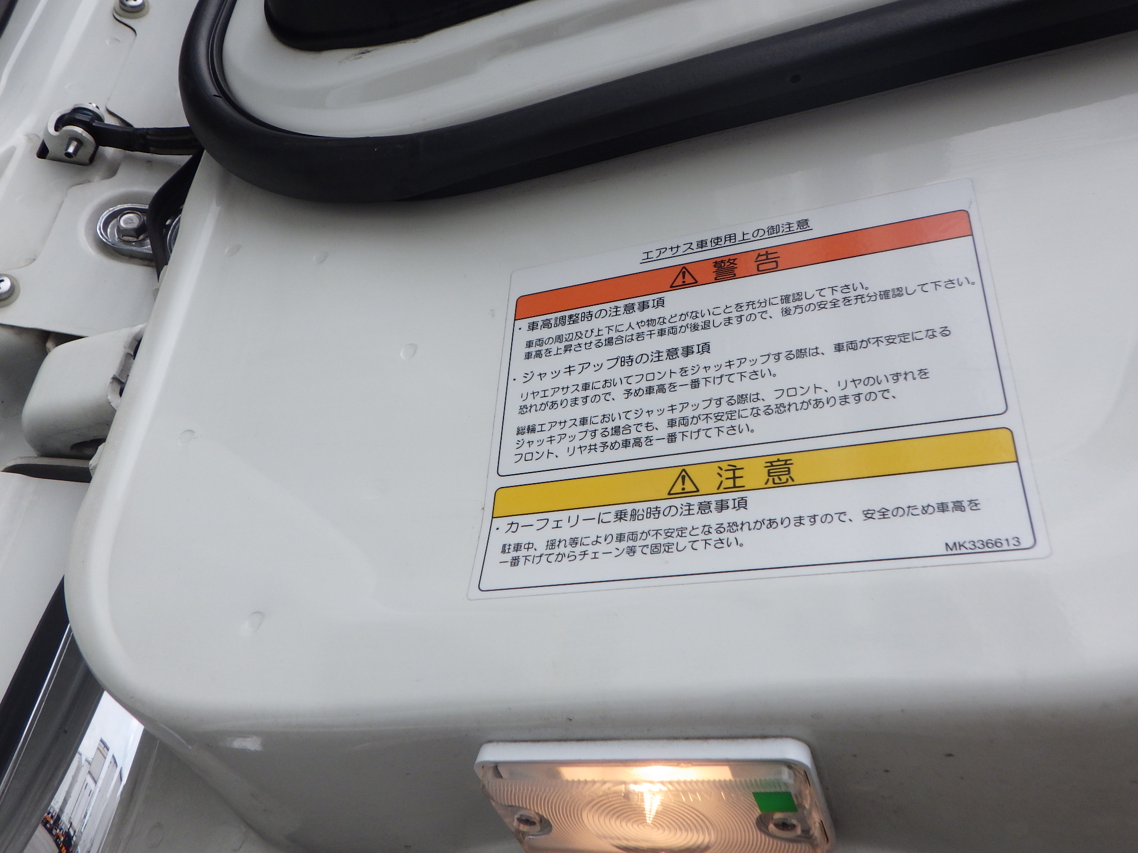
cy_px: 426
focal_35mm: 28
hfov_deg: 63.4
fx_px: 920
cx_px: 569
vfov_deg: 49.7
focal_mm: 5
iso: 125
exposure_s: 1/640
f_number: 4.2
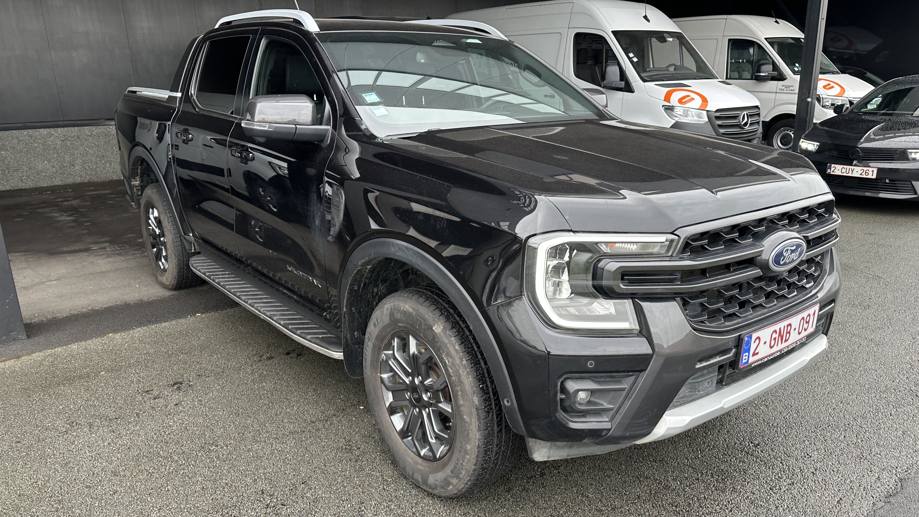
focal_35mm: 27
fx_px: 658
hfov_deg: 69.9
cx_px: 471
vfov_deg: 42.8
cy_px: 293
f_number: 1.78
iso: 80
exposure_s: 1/121
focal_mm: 6.86
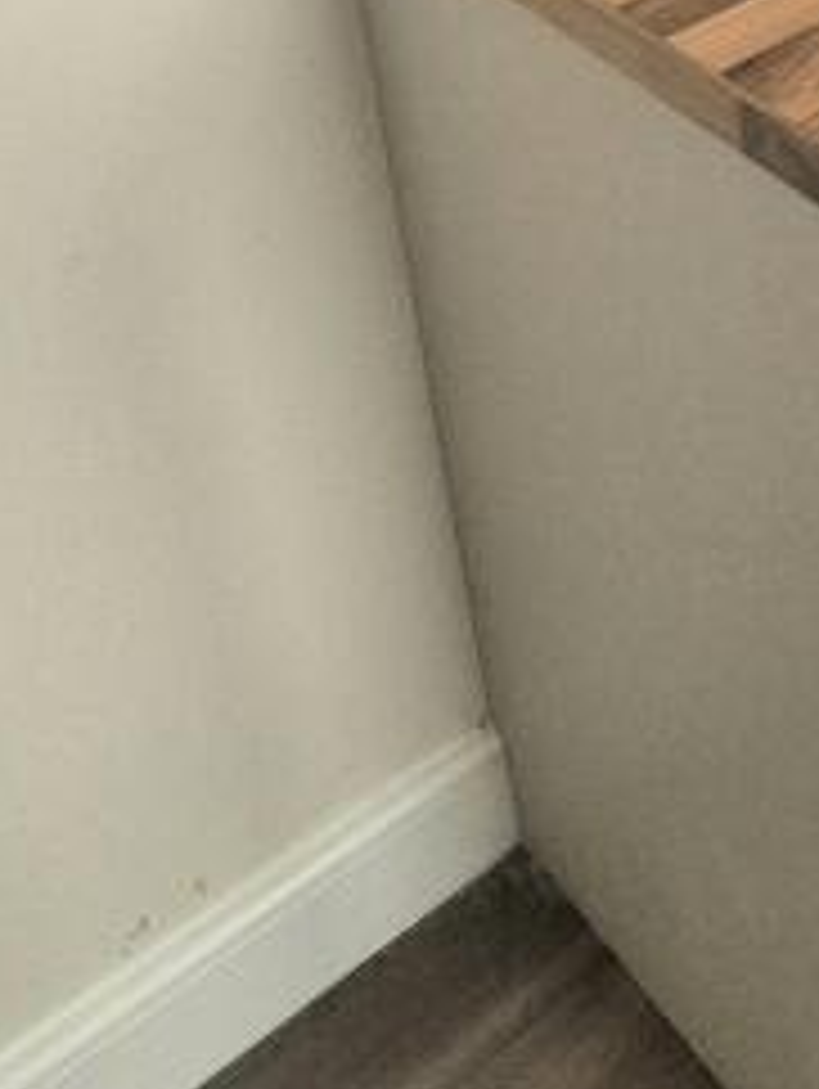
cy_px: -351
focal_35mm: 55
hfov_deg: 23.1
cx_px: 1107
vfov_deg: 28.3
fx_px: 1732
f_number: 2.2
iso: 500
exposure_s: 1/100
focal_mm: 2.2
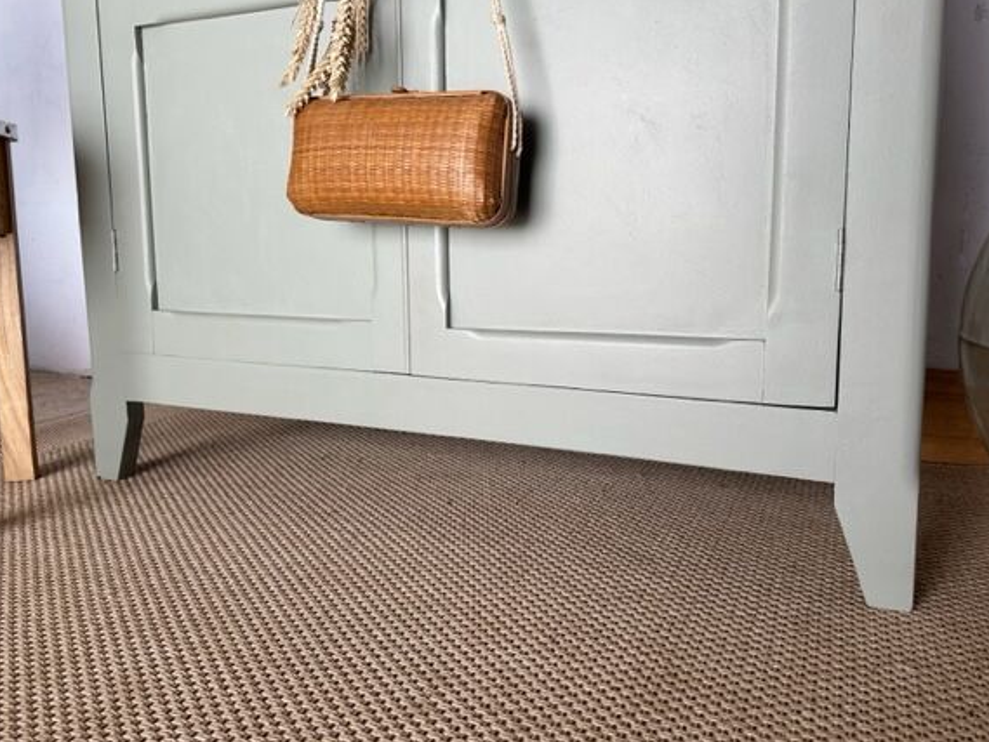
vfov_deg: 51.3
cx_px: 504
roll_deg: -0.4
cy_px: 341
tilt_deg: -8.4
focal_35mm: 27
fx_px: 772
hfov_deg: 65.3
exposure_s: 1/242
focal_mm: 6.86
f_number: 1.78
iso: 64
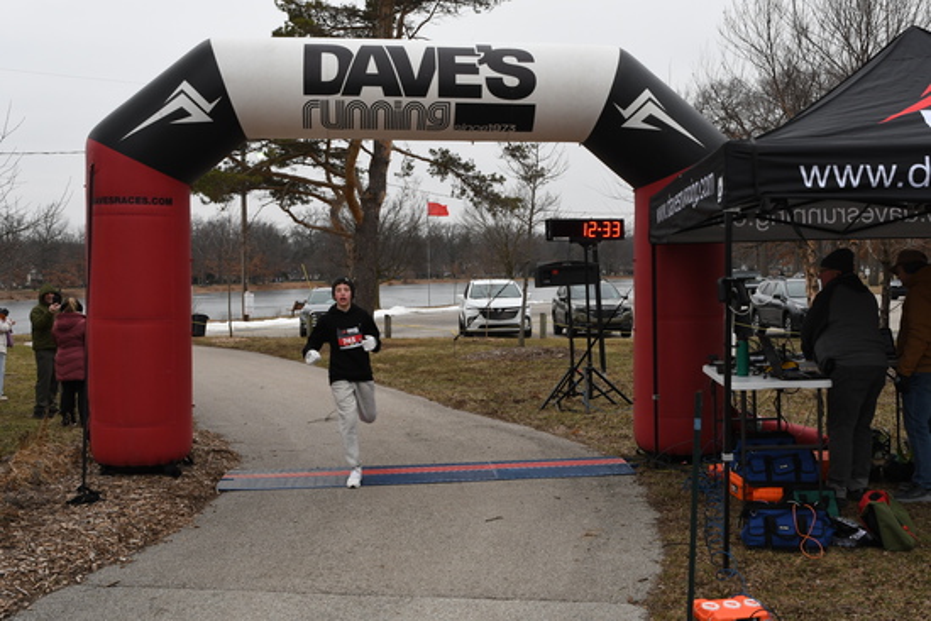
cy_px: 310
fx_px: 1009
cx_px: 466
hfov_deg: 49.5
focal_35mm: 39
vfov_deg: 34.2
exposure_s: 1/250
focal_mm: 26
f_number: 5.6
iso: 500
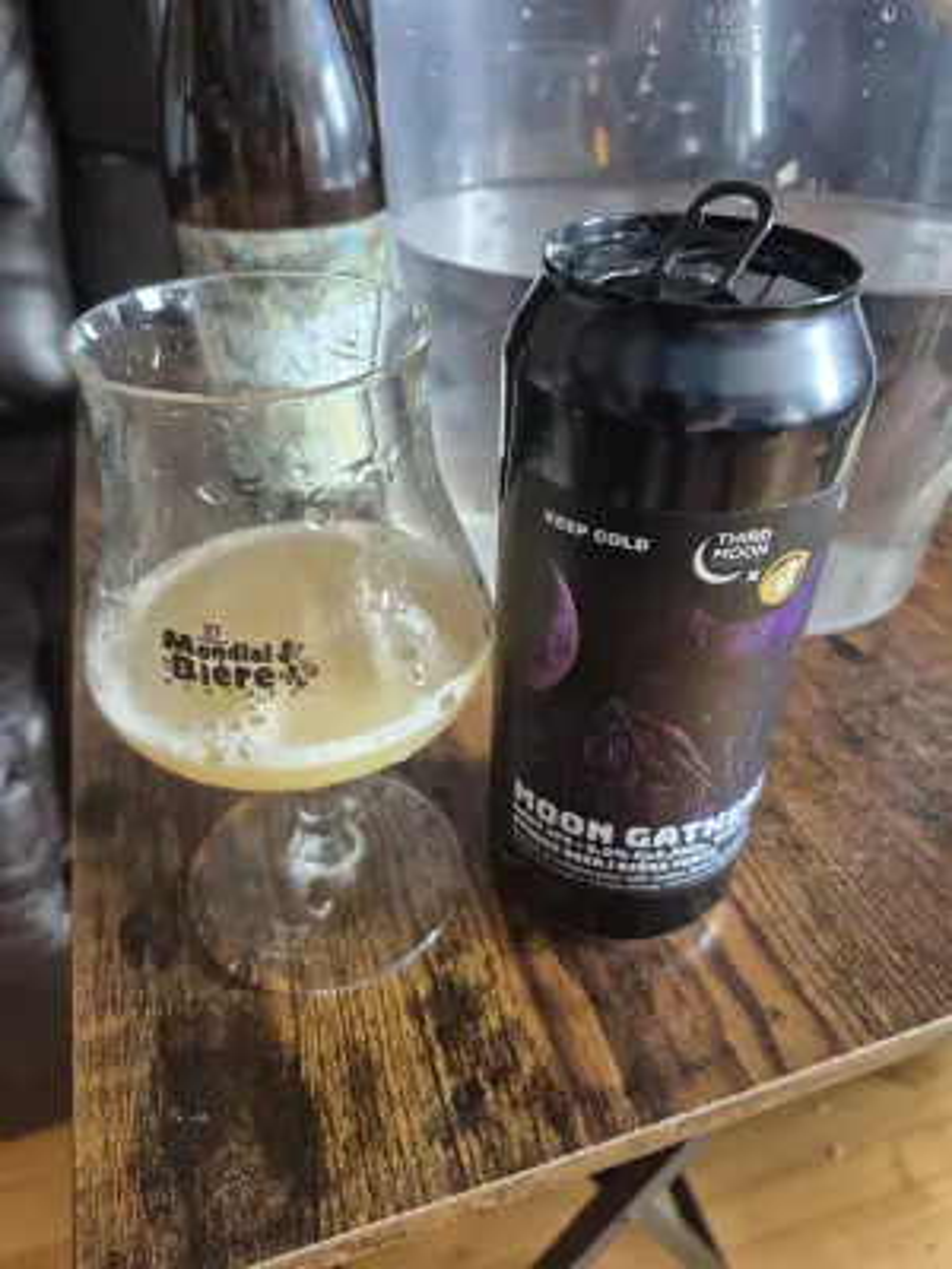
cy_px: 634
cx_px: 476
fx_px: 843
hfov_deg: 58.9
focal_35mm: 23
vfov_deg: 73.9
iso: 500
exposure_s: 1/60
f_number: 1.8
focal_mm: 5.4
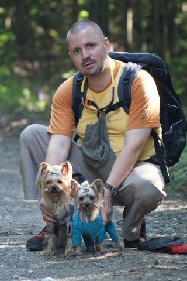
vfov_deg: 9.1
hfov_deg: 6.1
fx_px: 1753
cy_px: 140
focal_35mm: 225
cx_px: 94
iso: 400
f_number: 4.5
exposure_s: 1/100
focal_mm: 150
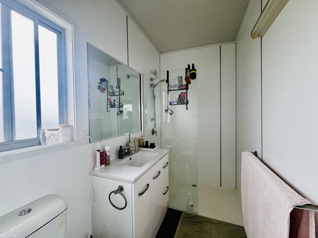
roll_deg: +1.1
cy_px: 119
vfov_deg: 85.7
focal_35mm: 14
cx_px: 159
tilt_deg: -1.3
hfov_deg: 102.1
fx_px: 129
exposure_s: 1/100
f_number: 2.2
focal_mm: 2.22
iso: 80
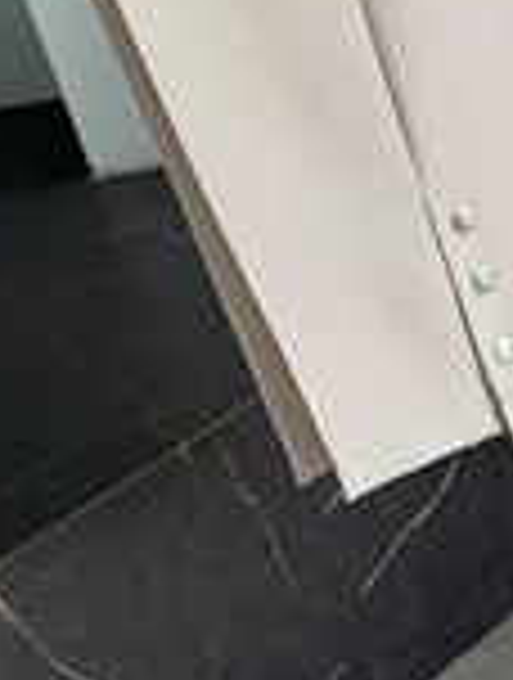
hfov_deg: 11.4
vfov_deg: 14.6
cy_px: -106
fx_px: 2578
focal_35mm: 131
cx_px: 351
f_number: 1.78
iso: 80
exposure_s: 1/277
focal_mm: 6.76
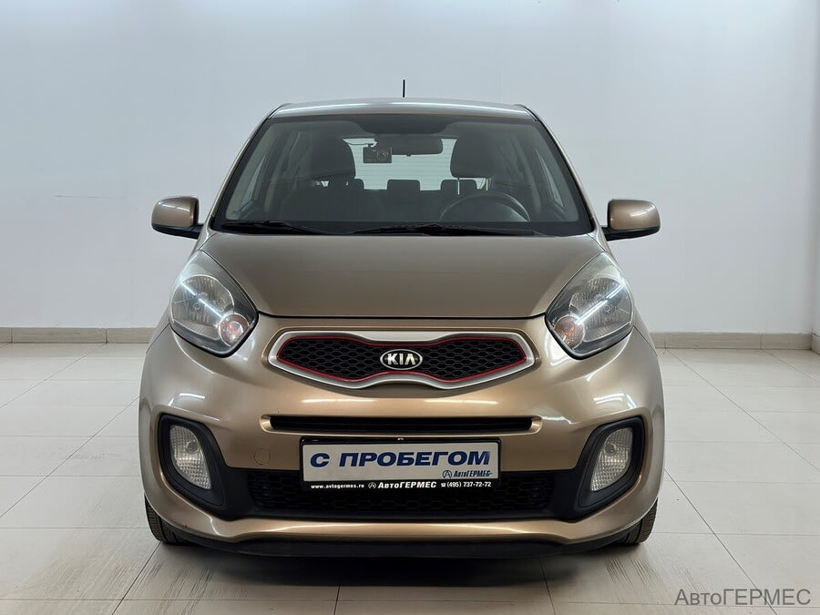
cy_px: 308
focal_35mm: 48
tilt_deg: -7.3
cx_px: 410
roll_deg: -0.6
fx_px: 1137
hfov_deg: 39.7
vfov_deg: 30.3
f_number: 1.78
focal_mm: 6.86
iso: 80
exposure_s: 1/118
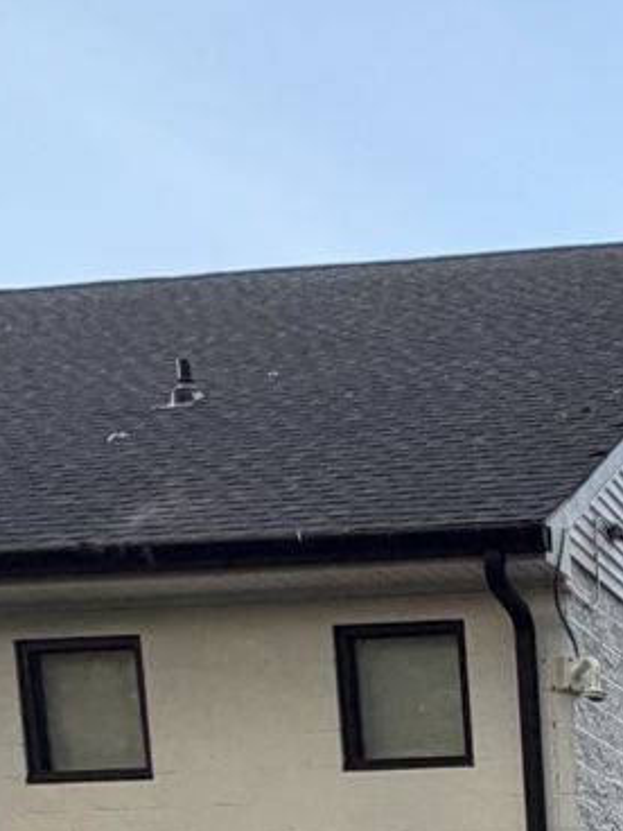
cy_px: 1312
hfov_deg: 18.7
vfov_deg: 22.6
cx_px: 995
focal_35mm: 67
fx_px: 1608
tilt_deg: -6.8
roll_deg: -0.3
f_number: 2.2
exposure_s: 1/121
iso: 100
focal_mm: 2.22
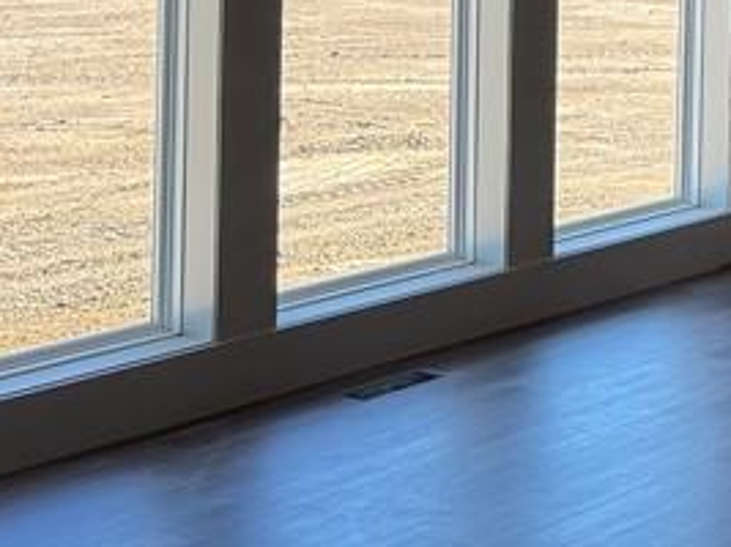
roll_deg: -1.2
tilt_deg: +1.3
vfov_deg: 14.9
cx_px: 1262
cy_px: -274
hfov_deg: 17.7
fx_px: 1942
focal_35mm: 92
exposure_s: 1/232
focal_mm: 6.76
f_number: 1.78
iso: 160
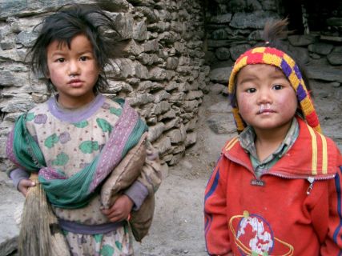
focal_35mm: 39
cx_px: 171
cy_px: 128
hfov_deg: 47.9
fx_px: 385
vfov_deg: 36.8
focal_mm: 8
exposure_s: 1/50
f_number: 2.8
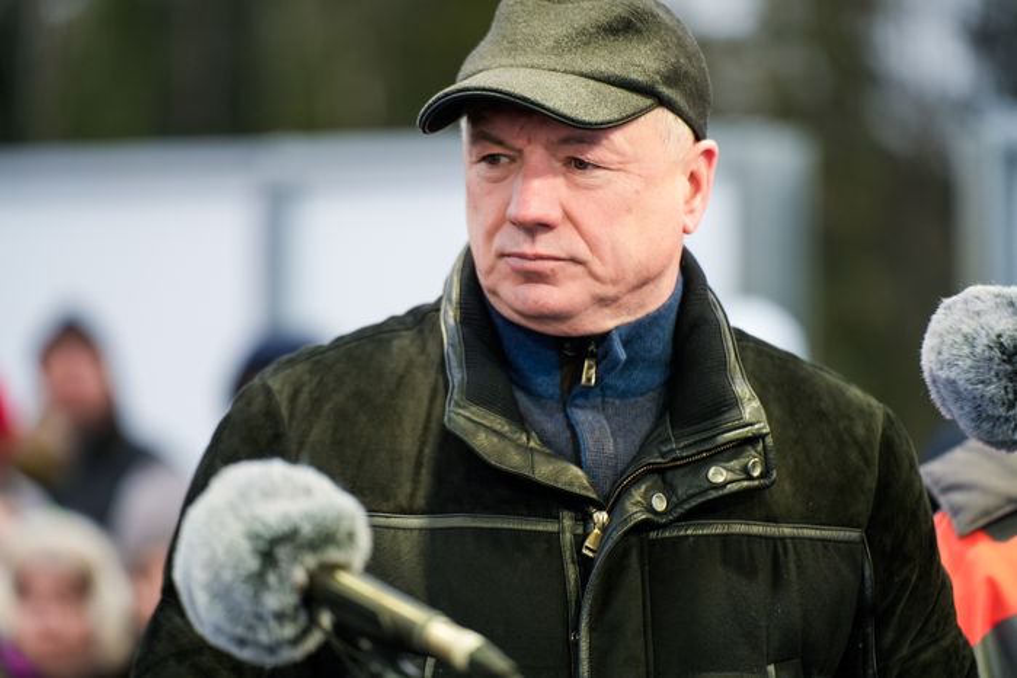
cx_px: 508
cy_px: 339
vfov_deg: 7.6
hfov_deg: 11.4
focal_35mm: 180
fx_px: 5085
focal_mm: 180
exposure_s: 1/800
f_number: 3.2
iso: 1000
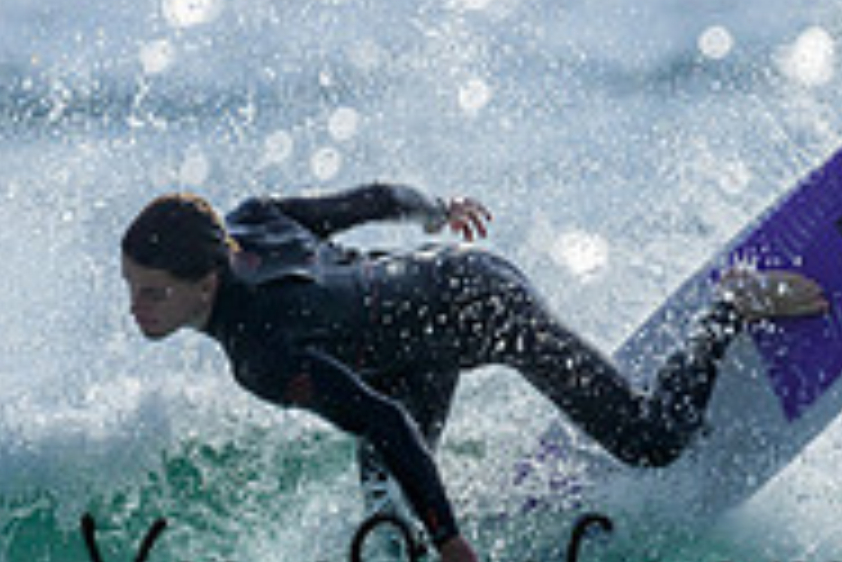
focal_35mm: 2486
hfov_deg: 0.8
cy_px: 546
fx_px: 58188
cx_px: 545
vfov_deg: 0.6
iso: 160
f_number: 6.3
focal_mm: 800
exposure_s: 1/2000
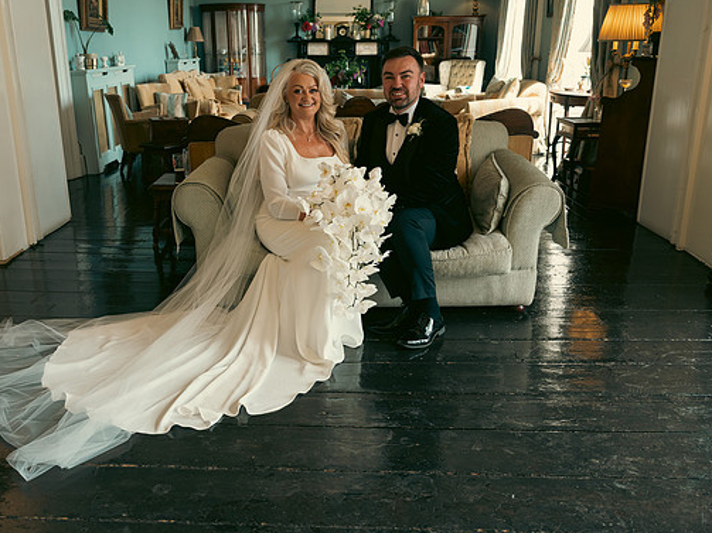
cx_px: 314
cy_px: 266
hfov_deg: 53.8
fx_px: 699
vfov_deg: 41.8
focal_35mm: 34
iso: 640
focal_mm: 29
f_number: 3.5
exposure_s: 1/160
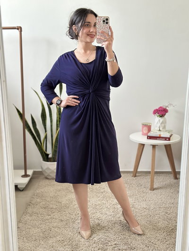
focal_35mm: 48
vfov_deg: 39.6
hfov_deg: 30.3
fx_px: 349
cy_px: 126
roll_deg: -0.4
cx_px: 94
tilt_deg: -21.3
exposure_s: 1/40
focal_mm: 6.86
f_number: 1.78
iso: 400
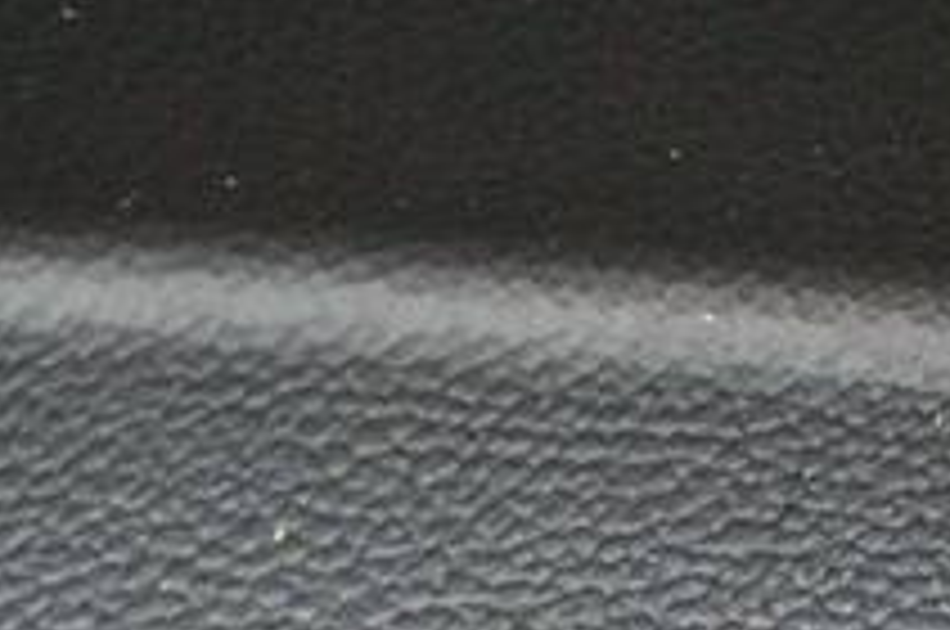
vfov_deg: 8.5
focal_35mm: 158
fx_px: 4163
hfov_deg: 13.0
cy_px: 918
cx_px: 635
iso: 12800
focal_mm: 35
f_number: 5
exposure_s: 1/50
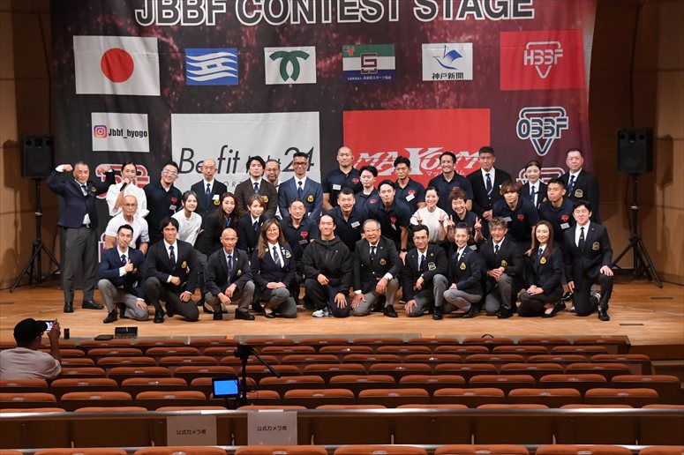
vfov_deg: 13.4
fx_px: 1937
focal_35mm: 102
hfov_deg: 20.0
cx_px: 342
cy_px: 228
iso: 8000
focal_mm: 68
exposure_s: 1/400
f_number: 5.6
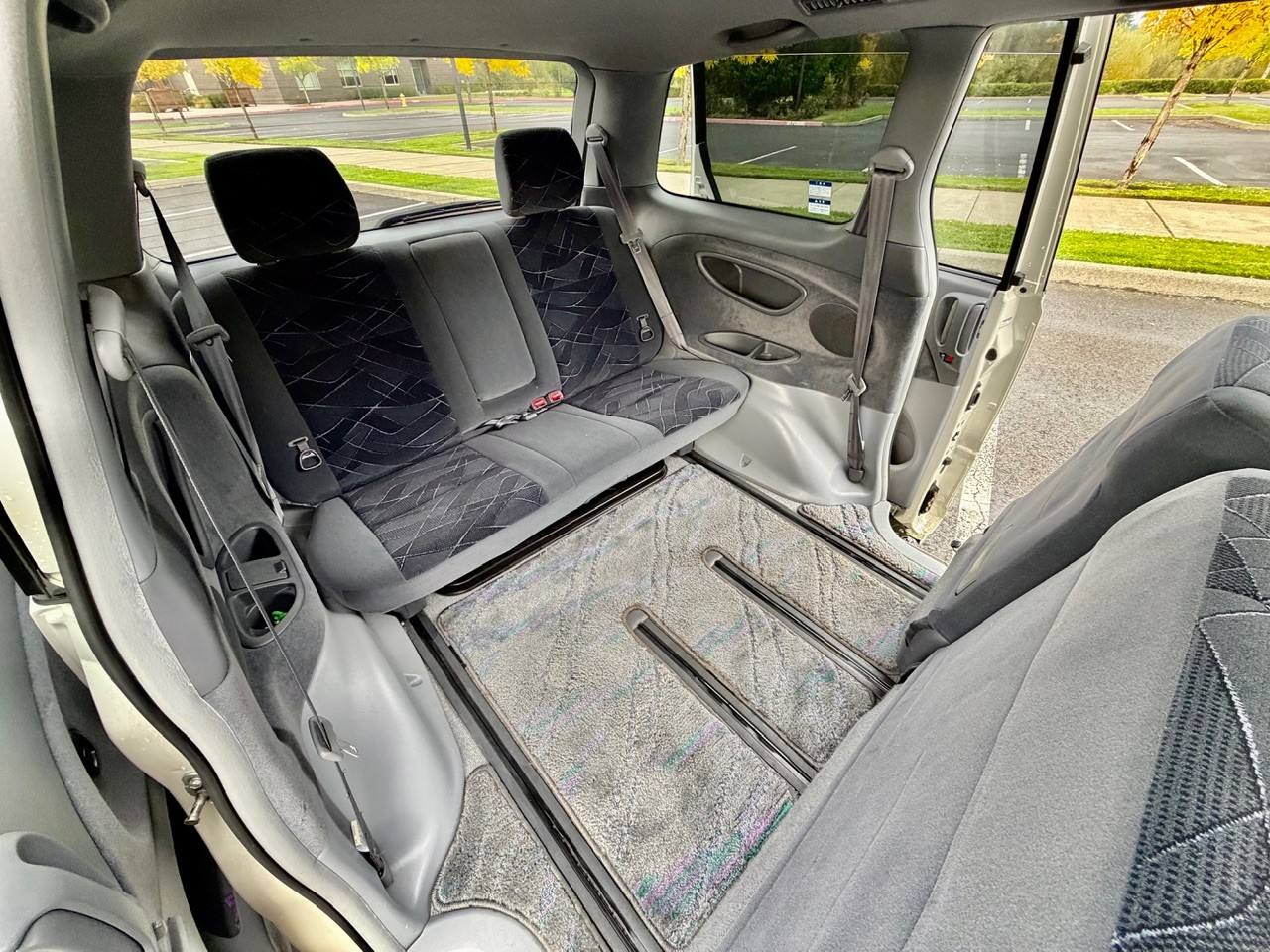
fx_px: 514
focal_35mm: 14
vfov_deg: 85.7
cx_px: 635
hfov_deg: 102.1
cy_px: 476
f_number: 2.2
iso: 320
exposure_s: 1/63
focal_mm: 2.22
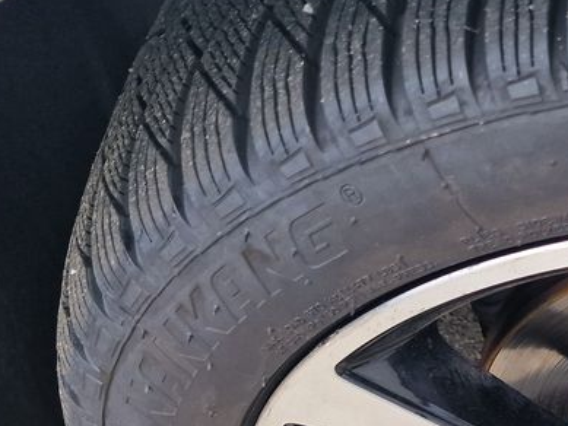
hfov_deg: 24.6
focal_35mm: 71
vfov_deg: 19.6
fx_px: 1165
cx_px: 694
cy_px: 502
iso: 50
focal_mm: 6.4
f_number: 1.8
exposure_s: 1/180
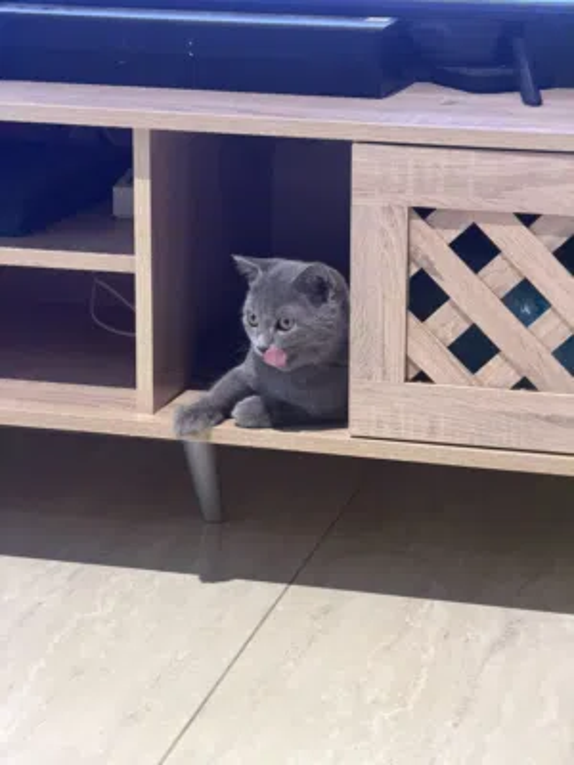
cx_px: 287
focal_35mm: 100
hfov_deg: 14.8
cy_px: 382
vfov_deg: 19.6
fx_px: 2211
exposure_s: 1/33
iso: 800
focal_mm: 16.89
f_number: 2.8
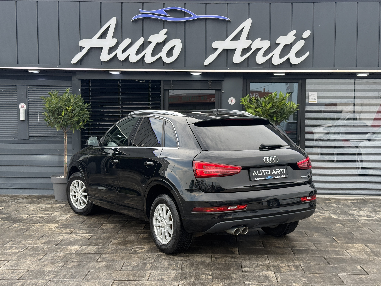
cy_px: 143
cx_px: 190
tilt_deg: -2.5
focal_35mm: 48
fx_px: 528
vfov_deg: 30.3
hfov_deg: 39.7
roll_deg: +0.1
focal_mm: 6.76
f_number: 1.78
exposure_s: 1/794
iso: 100
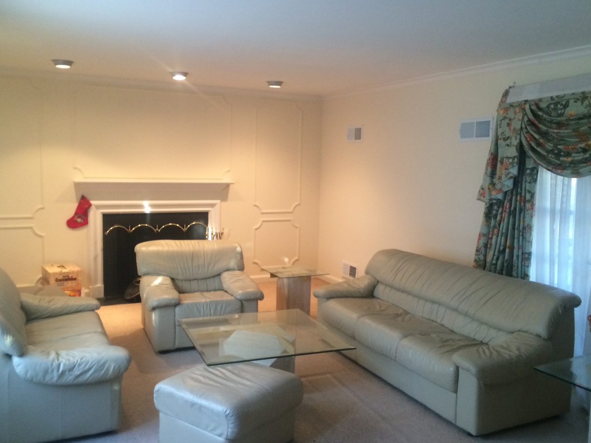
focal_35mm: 32
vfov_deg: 44.2
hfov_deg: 56.8
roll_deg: -1.7
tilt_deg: -7.1
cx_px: 297
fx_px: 546
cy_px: 225
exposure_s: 1/30
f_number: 2.2
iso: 160
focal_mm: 4.15
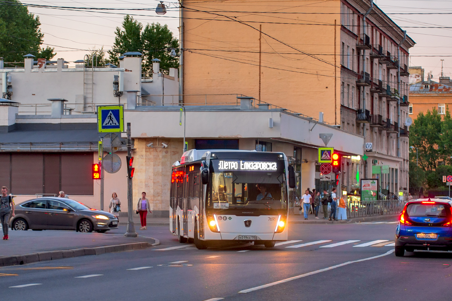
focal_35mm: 80
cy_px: 150
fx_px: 1004
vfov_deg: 17.1
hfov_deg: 25.4
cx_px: 226
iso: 400
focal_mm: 80
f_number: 2.8
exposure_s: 1/80
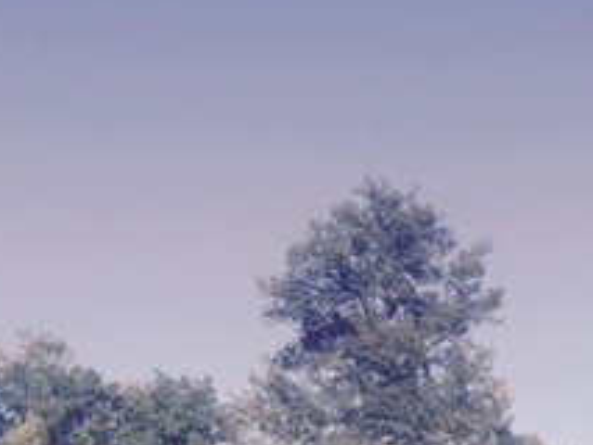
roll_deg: -0.9
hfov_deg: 22.3
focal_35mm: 87
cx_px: 426
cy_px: 631
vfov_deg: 15.8
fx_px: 1491
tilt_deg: -1.0
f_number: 2.2
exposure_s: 1/1582
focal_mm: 4.15
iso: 32
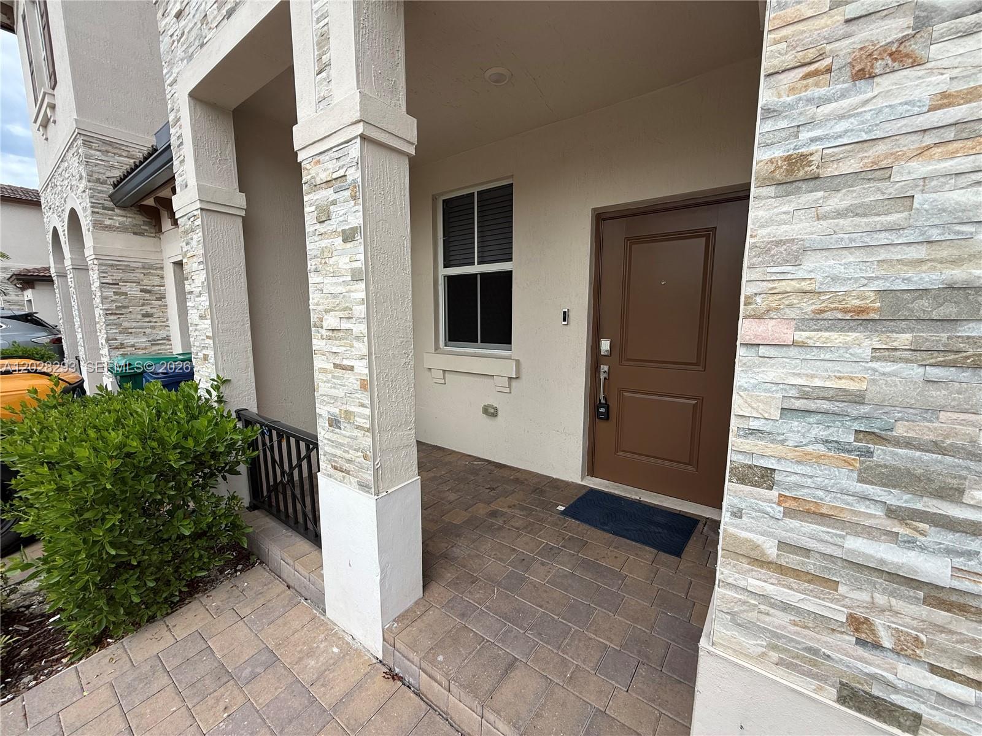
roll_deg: -1.9
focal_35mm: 14
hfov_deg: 102.1
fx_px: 397
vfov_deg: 85.7
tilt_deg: -6.1
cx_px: 491
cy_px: 368
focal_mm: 2.22
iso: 50
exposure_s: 1/970
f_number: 2.2
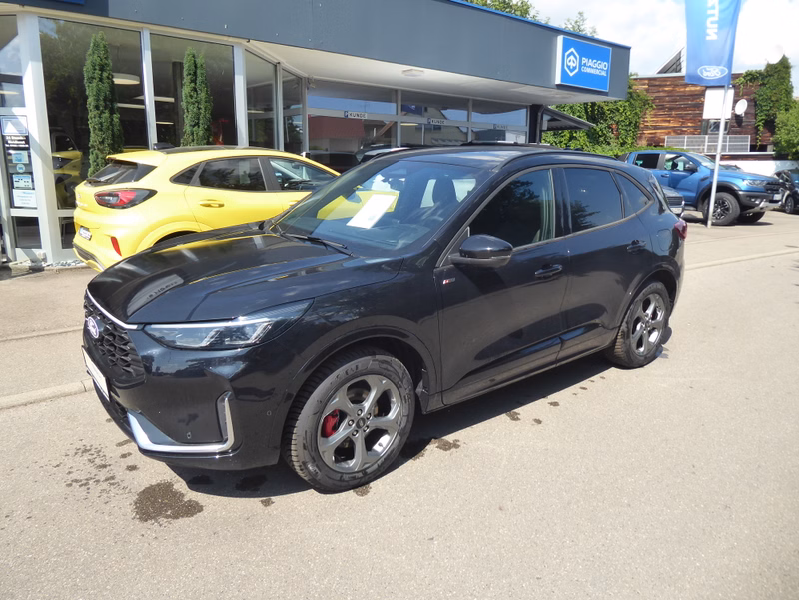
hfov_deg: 69.4
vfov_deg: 54.9
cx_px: 400
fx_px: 577
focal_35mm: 25
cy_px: 300
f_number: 3.3
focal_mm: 4.3
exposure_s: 1/400
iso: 125
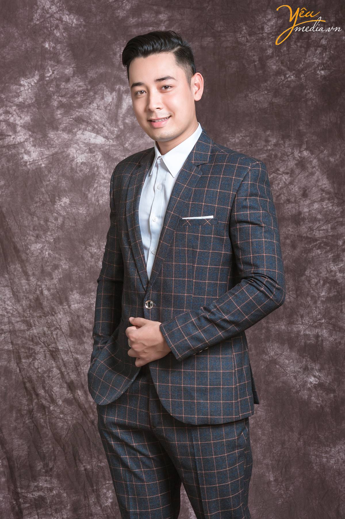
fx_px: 1223
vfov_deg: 23.9
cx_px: 172
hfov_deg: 16.1
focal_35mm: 85
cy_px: 260
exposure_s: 1/160
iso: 100
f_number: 10
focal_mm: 85
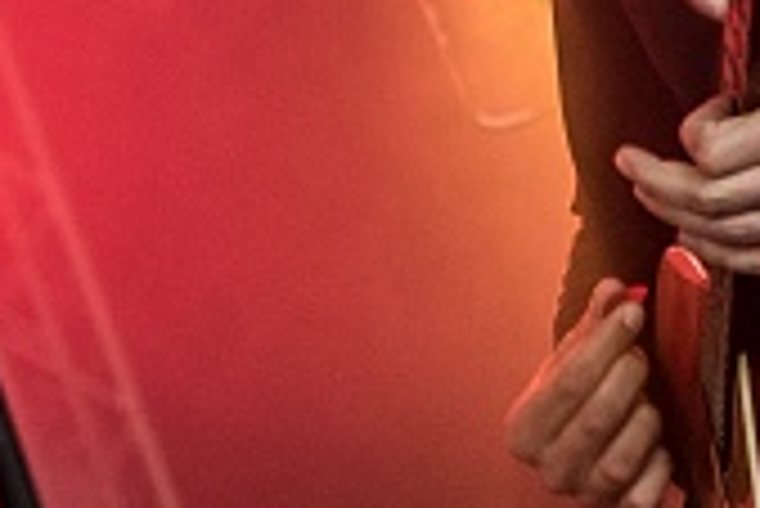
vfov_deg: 6.7
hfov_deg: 9.9
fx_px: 4331
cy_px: -164
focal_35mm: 205
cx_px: 935
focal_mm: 48
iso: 800
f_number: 2.8
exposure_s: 1/125
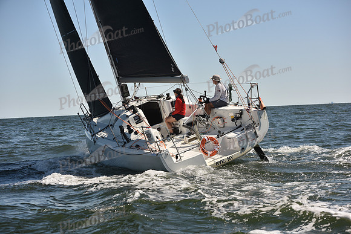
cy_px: 117
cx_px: 176
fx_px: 683
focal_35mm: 70
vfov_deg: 19.5
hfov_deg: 28.8
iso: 250
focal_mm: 70
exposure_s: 1/1250
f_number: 5
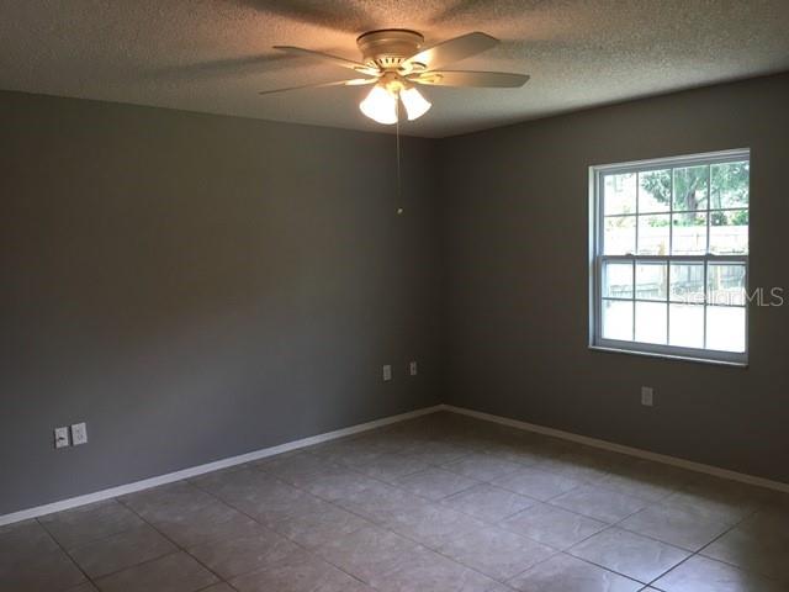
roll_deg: +1.3
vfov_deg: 48.2
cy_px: 296
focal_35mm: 29
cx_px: 394
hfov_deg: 61.7
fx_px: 661
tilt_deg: -3.5
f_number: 2.2
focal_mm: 4.15
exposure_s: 1/30
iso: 25
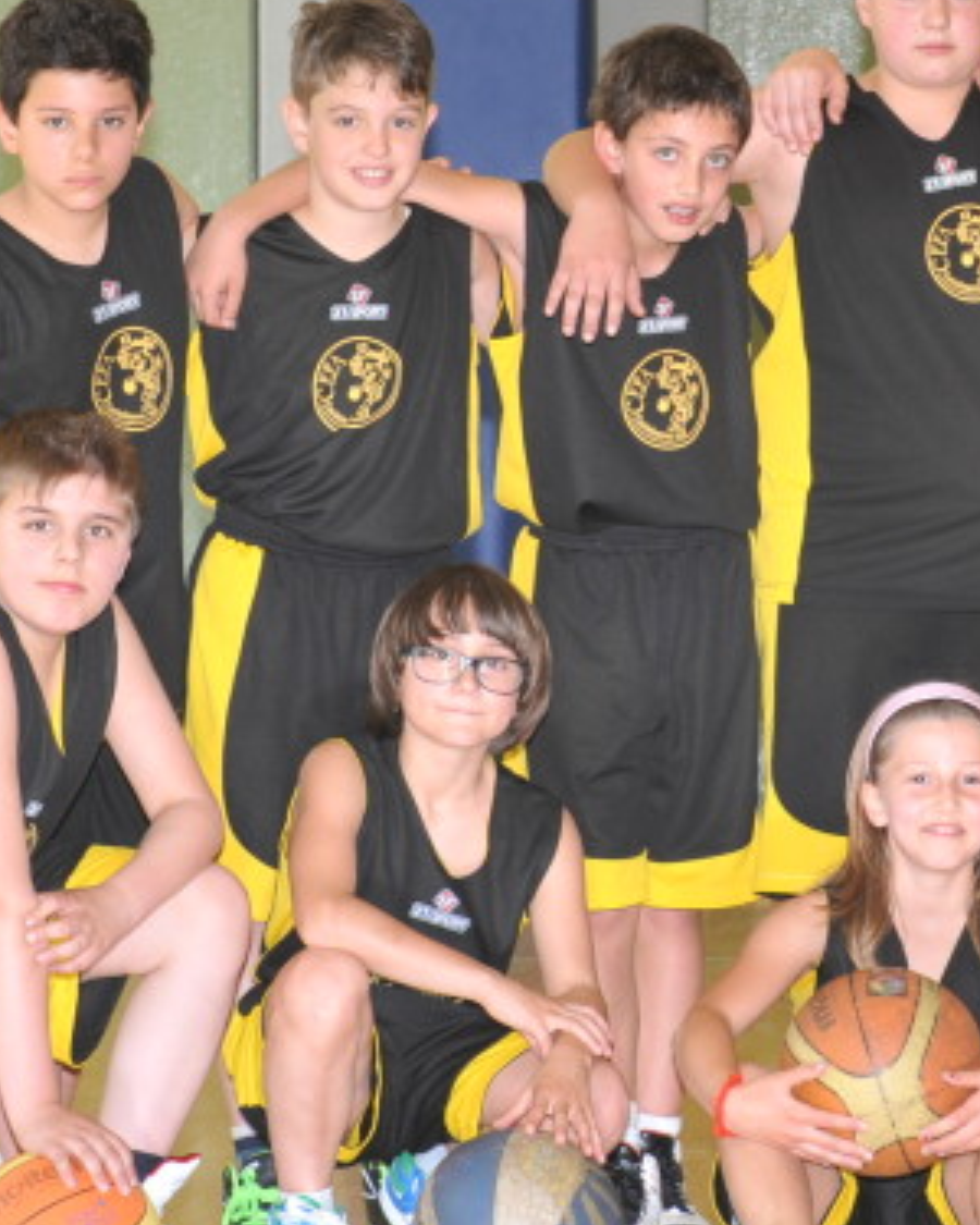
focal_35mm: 200
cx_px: 967
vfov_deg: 9.7
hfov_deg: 7.7
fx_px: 7251
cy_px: 516
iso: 640
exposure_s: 1/60
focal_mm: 78
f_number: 8
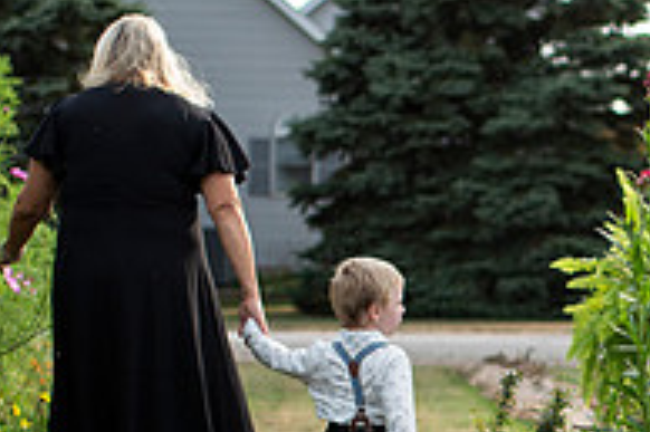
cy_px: 430
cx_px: 610
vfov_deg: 8.4
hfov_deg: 12.6
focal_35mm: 162
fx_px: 2922
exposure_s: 1/1250
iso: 160
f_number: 2.2
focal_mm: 45
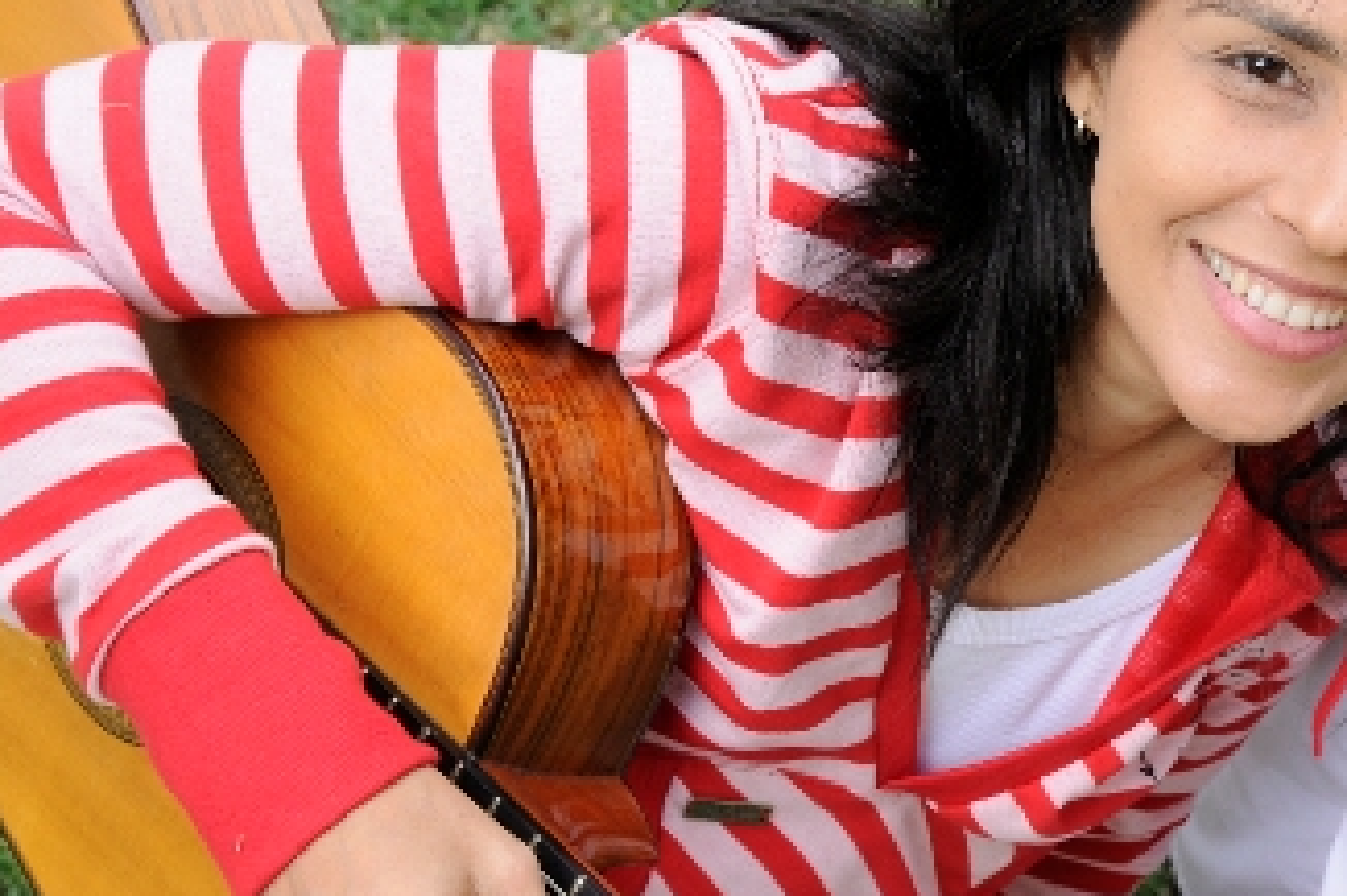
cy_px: 493
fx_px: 3702
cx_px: 1308
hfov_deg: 20.1
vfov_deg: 13.8
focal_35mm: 99
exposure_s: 1/100
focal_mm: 32
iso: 200
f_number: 5.6
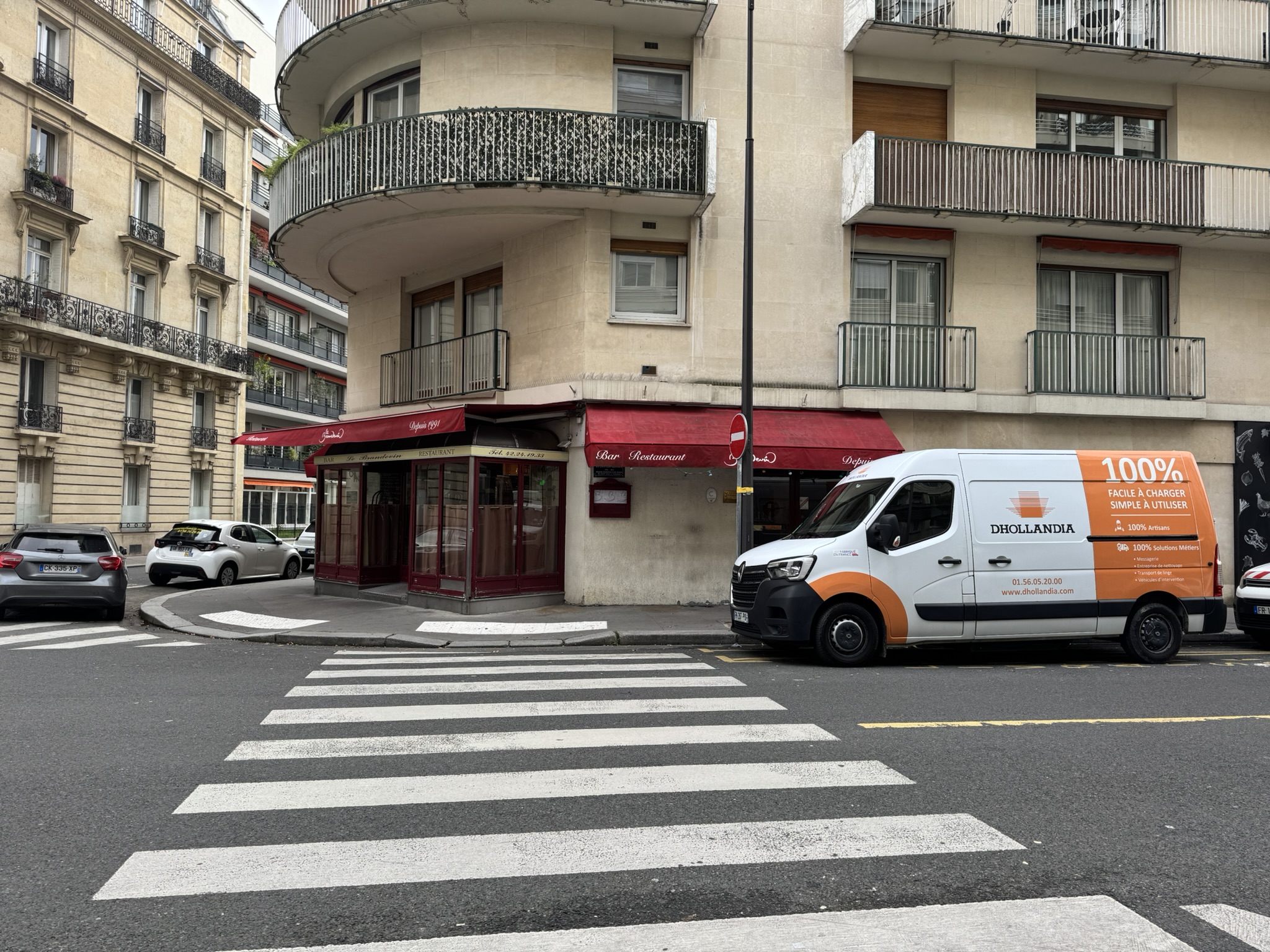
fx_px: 881
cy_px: 476
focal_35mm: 24
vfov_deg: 56.8
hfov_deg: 71.6
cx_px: 635
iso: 80
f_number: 1.78
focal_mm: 6.76
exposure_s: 1/499
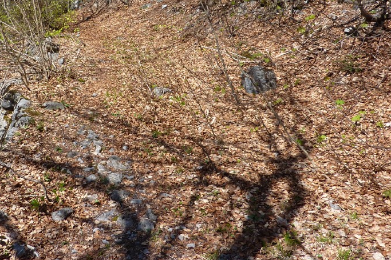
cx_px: 130
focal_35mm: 39
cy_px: 46
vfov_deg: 33.1
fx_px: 423
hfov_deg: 48.7
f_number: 4
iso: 80
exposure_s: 1/400
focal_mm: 4.1
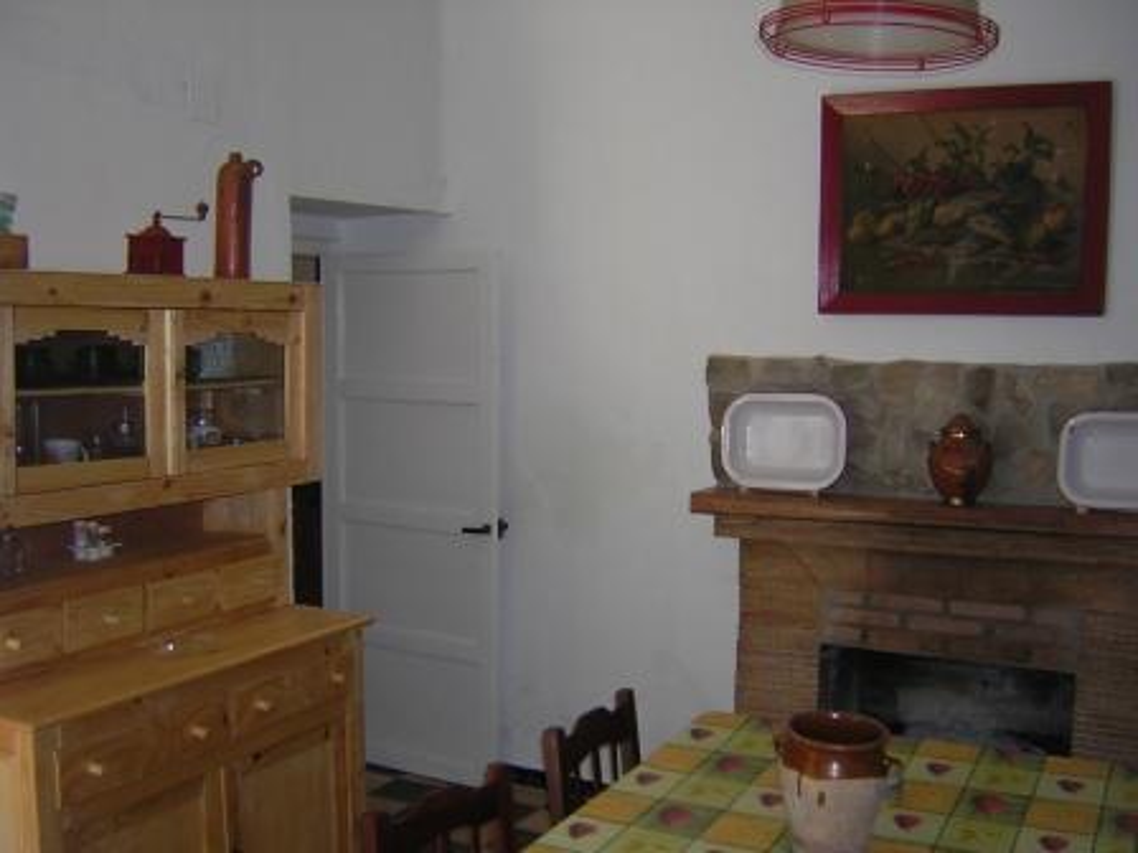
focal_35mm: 36
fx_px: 1183
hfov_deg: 51.4
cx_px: 569
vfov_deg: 39.7
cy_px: 426
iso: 100
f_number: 2.6
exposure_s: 1/60.1
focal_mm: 4.7
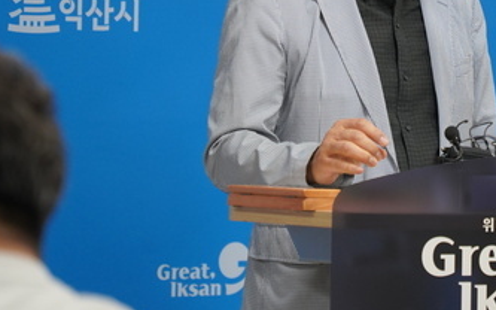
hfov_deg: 8.2
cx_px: 404
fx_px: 3460
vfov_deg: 5.1
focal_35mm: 256
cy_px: 19
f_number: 5
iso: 2500
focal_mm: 133
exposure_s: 1/160
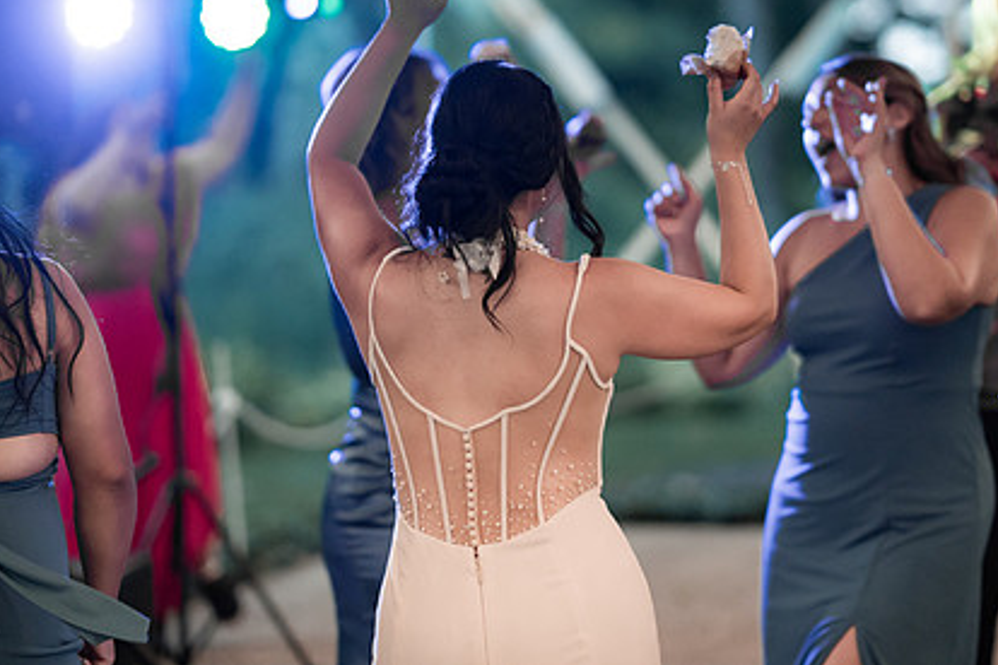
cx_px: 603
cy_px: 204
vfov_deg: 11.5
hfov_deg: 17.2
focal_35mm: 119
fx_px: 3299
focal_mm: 85
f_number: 1.4
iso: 2000
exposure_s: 1/400
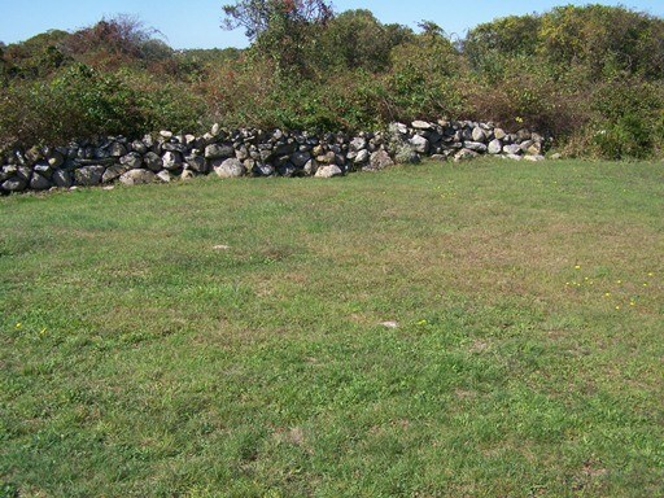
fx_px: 729
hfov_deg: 49.0
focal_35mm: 38
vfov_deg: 37.7
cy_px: 249
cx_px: 332
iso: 64
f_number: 4
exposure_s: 1/500
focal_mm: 6.3
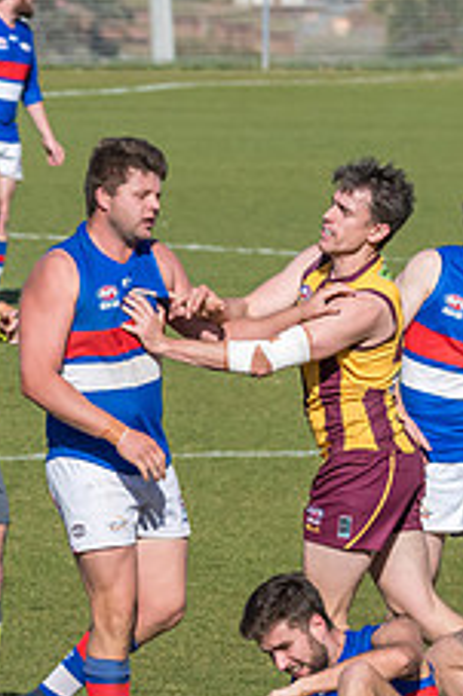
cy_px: 534
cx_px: 602
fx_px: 14837
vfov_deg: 2.7
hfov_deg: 1.8
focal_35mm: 768
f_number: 8
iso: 800
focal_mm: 190
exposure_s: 1/5000
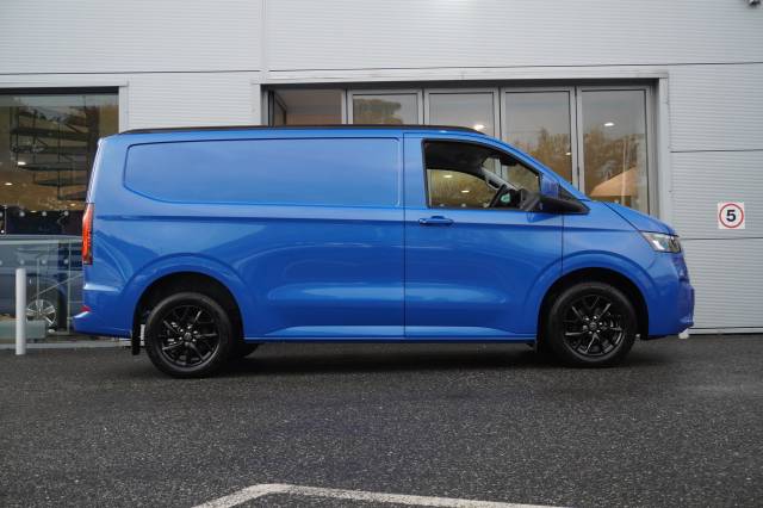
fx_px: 858
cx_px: 382
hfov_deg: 47.9
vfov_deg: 33.0
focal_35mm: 40
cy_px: 254
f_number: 4.5
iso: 800
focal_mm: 27
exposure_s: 1/200
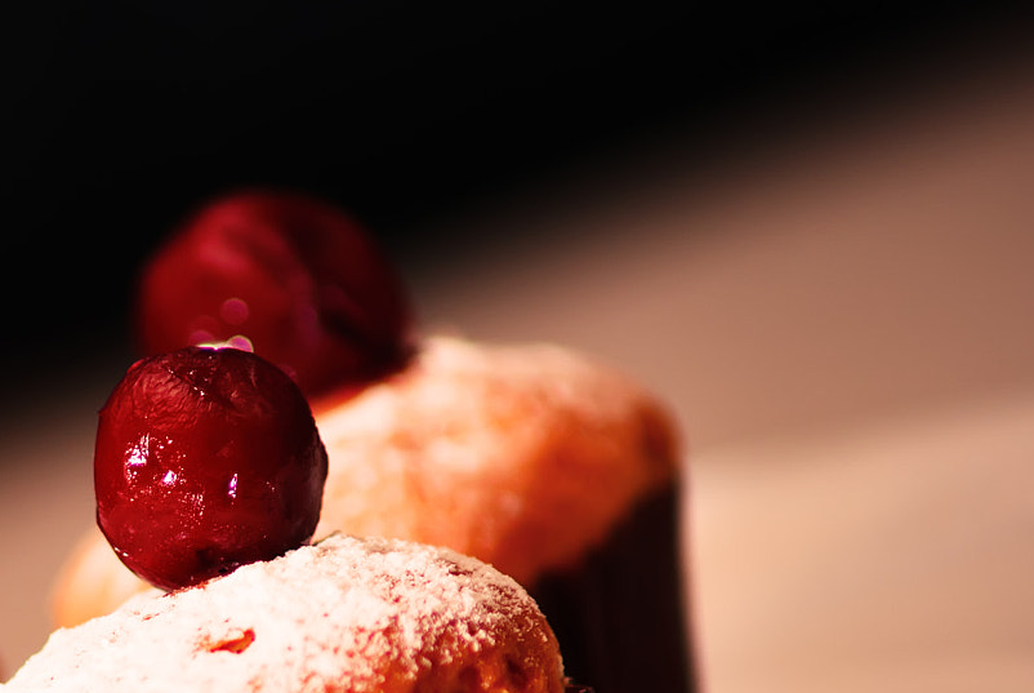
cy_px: 676
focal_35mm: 479
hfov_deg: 4.3
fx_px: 13775
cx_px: 125
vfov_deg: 2.9
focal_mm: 160
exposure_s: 1/320
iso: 100
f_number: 4
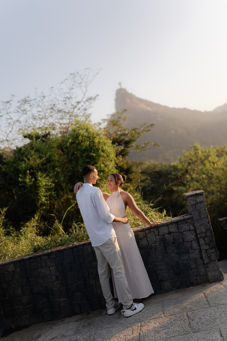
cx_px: 114
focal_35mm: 35
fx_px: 331
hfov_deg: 37.9
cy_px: 170
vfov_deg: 54.4
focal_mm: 35
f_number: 1.4
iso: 100
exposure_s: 1/3200
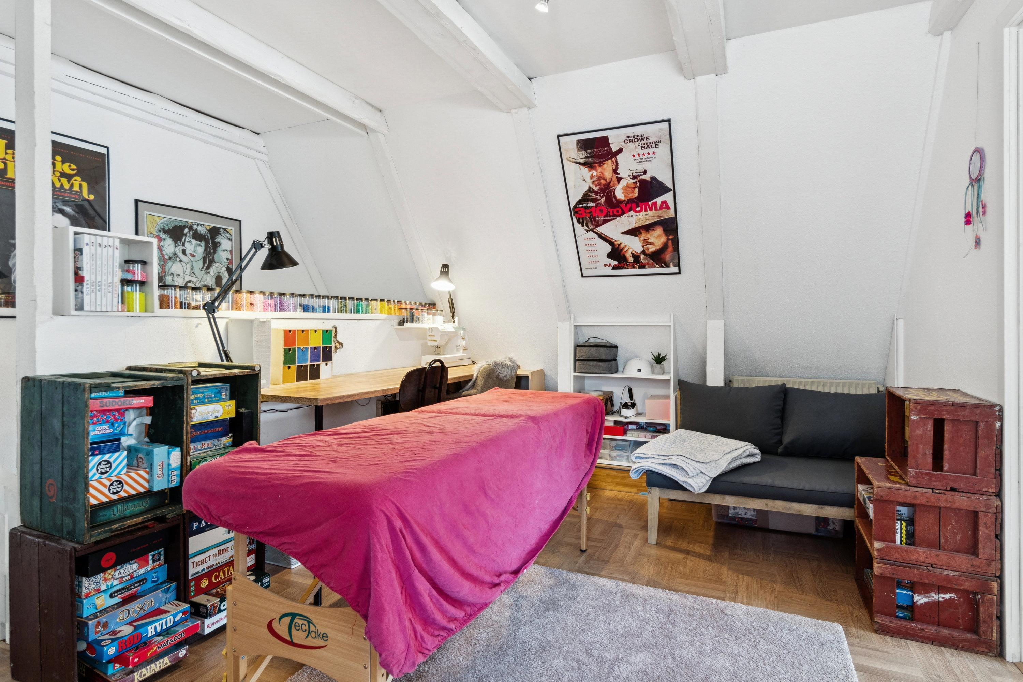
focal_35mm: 18
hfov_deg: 90.0
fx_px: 511
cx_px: 512
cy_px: 341
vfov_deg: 67.4
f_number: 8
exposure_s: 1/6
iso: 200
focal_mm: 12
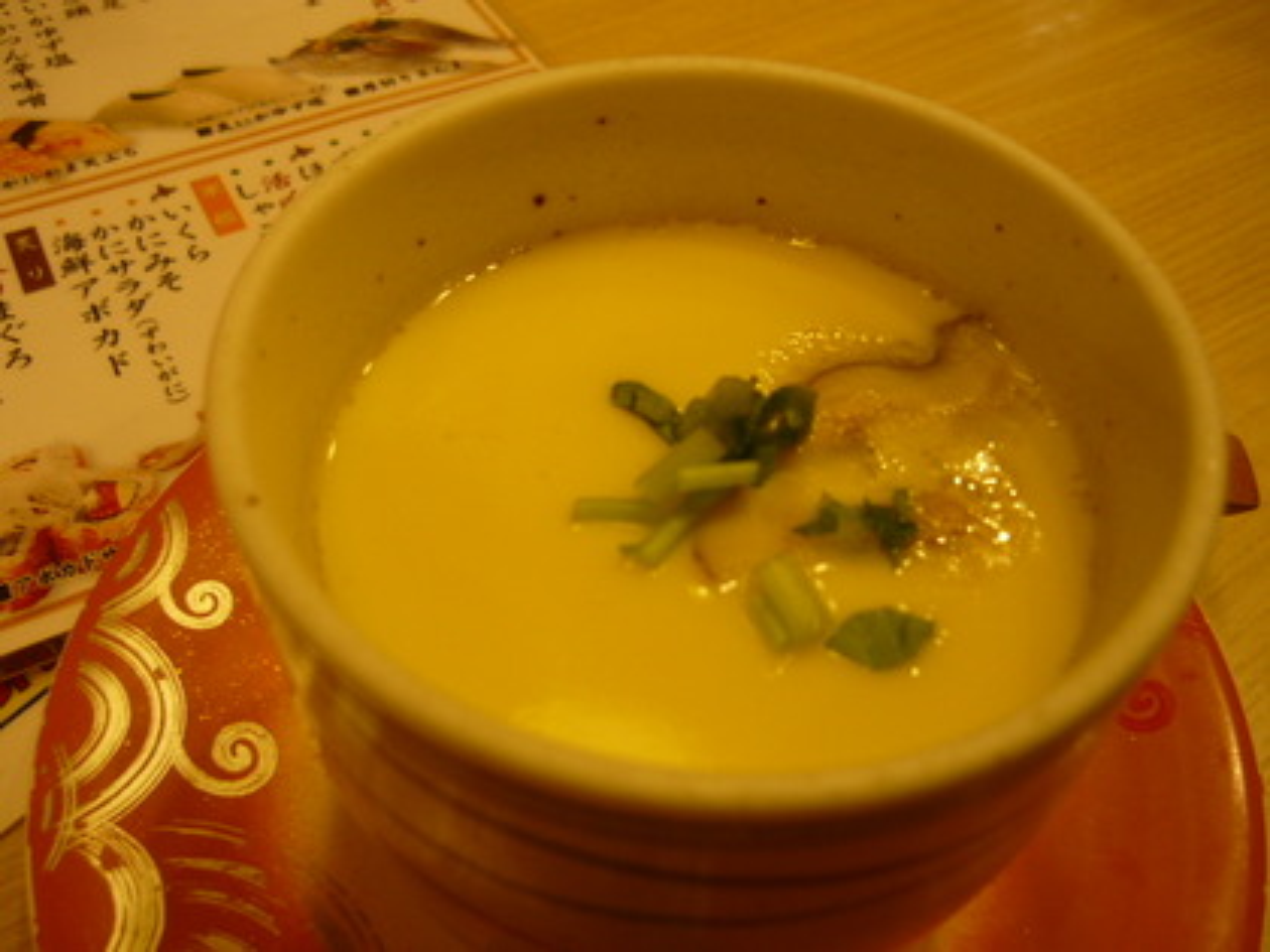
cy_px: 476
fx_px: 1211
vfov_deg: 42.9
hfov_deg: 55.4
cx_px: 635
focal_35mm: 33
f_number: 2.8
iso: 100
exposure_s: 1/50
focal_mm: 5.5
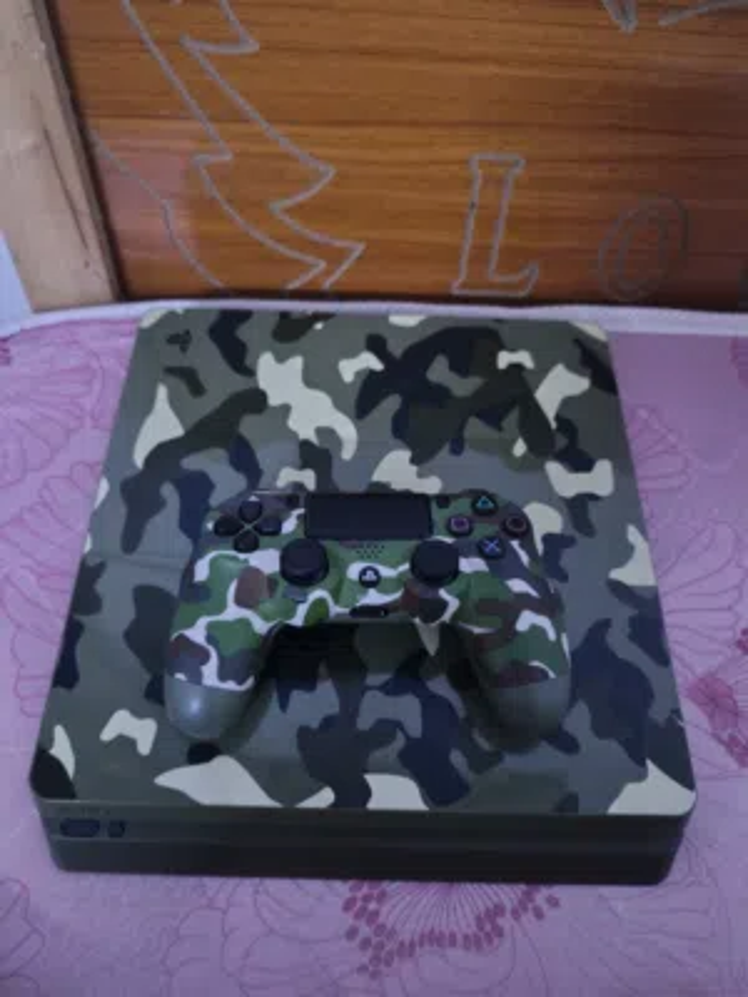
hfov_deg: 58.9
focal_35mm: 23
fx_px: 663
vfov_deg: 73.9
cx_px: 374
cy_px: 498
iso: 4149
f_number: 1.9
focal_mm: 5.89
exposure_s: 1/16.7
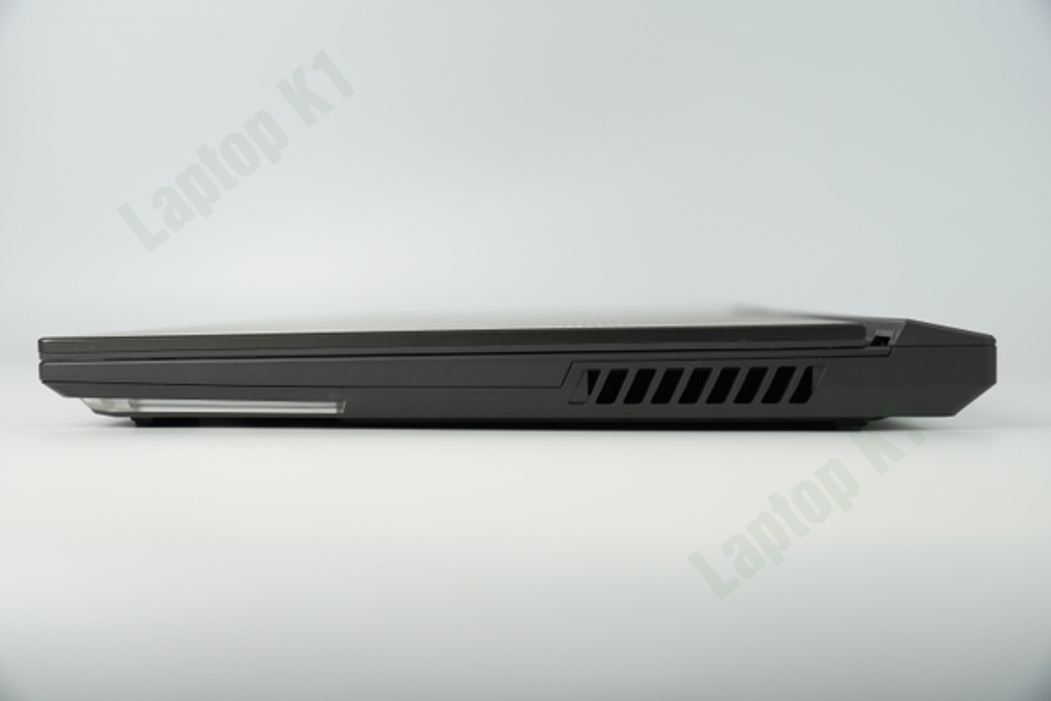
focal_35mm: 38
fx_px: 1095
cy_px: 350
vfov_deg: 35.5
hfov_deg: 51.3
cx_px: 526
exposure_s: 1/200
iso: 100
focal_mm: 25
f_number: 2.8
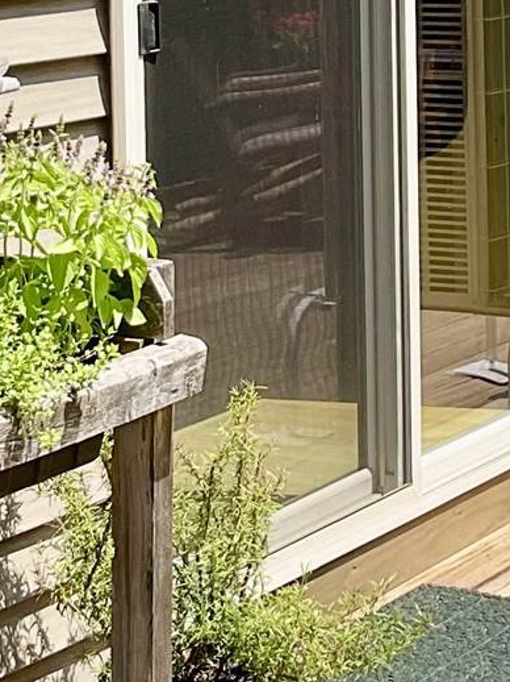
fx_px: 2536
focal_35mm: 129
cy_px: -72
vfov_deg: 14.9
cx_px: 564
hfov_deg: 11.3
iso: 16
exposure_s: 1/1121
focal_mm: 3
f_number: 1.8
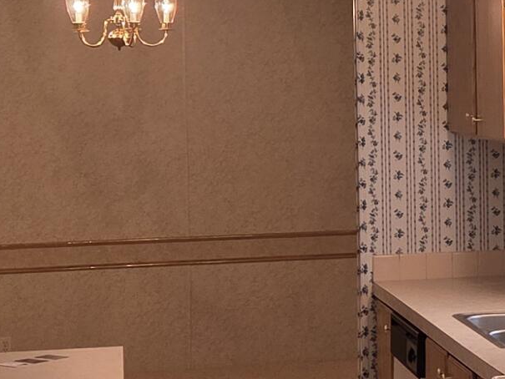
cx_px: 696
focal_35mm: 114
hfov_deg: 16.2
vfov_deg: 13.0
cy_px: 143
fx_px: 1663
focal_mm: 5.4
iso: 100
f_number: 1.8
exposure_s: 1/120
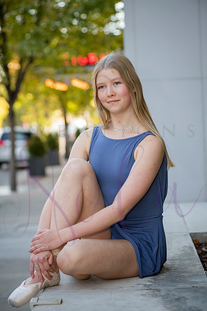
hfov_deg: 15.9
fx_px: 742
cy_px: 156
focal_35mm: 86
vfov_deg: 23.6
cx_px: 104
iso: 800
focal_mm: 86
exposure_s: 1/400
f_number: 4
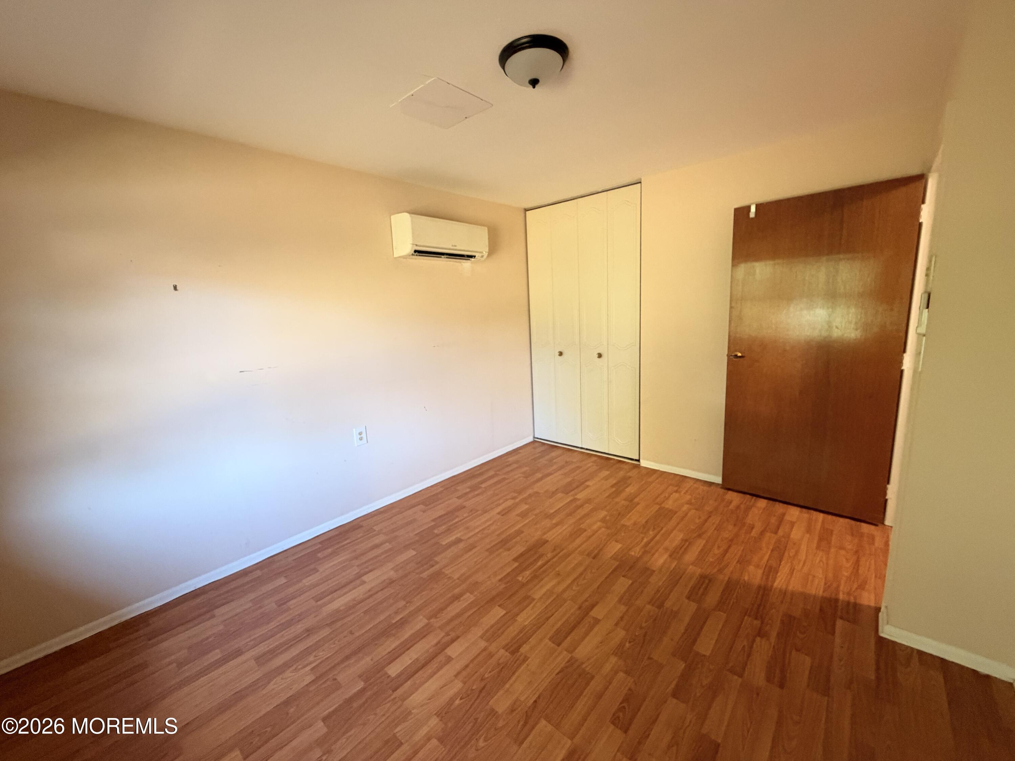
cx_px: 508
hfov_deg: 102.1
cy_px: 380
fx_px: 411
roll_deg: +3.0
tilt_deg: -9.7
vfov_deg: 85.7
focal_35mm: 14
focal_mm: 2.22
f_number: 2.2
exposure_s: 1/60
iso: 400
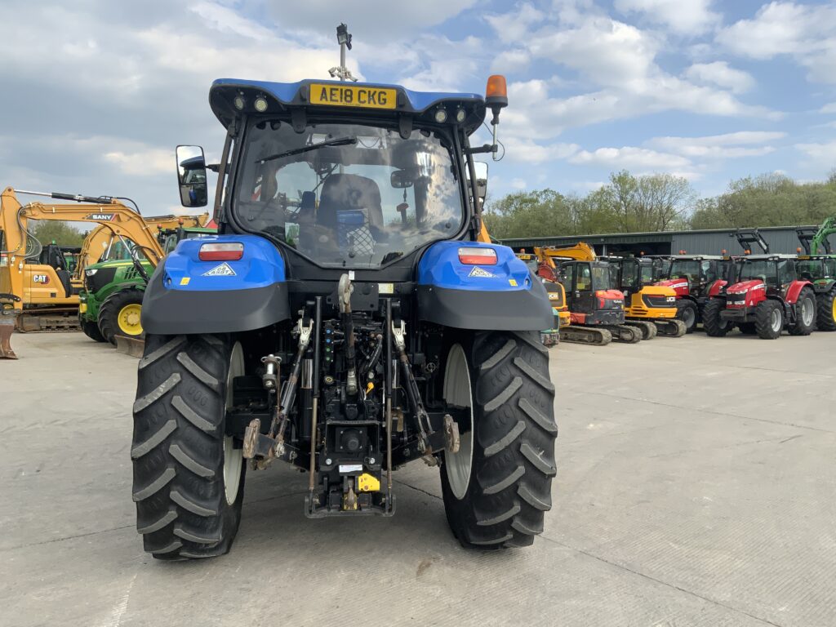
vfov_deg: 48.2
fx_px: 700
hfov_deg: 61.7
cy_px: 314
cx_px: 418
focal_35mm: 29
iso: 16
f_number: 1.8
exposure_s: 1/855
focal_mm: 3
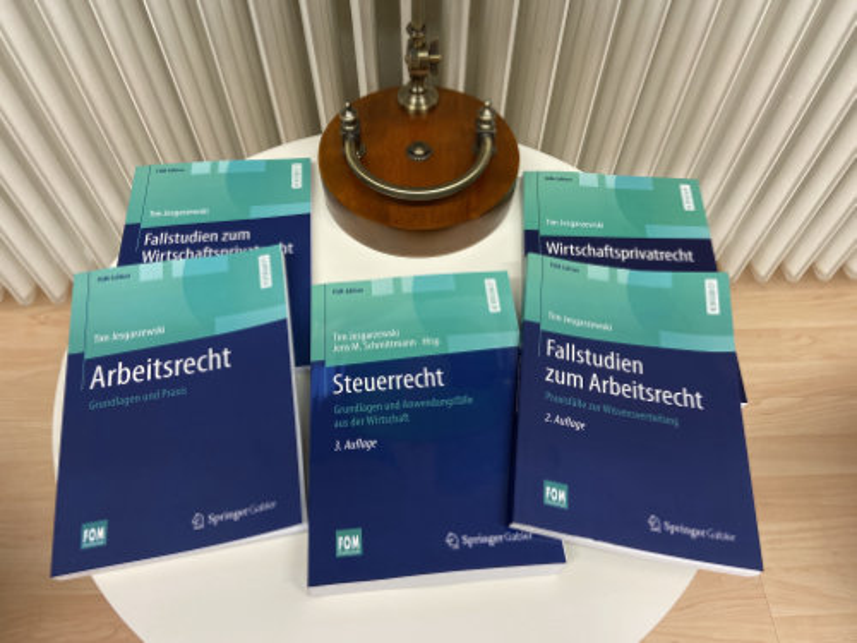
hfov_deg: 67.3
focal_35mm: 26
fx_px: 644
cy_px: 322
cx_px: 428
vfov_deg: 53.1
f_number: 1.8
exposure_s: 1/100
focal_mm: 4.2
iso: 100
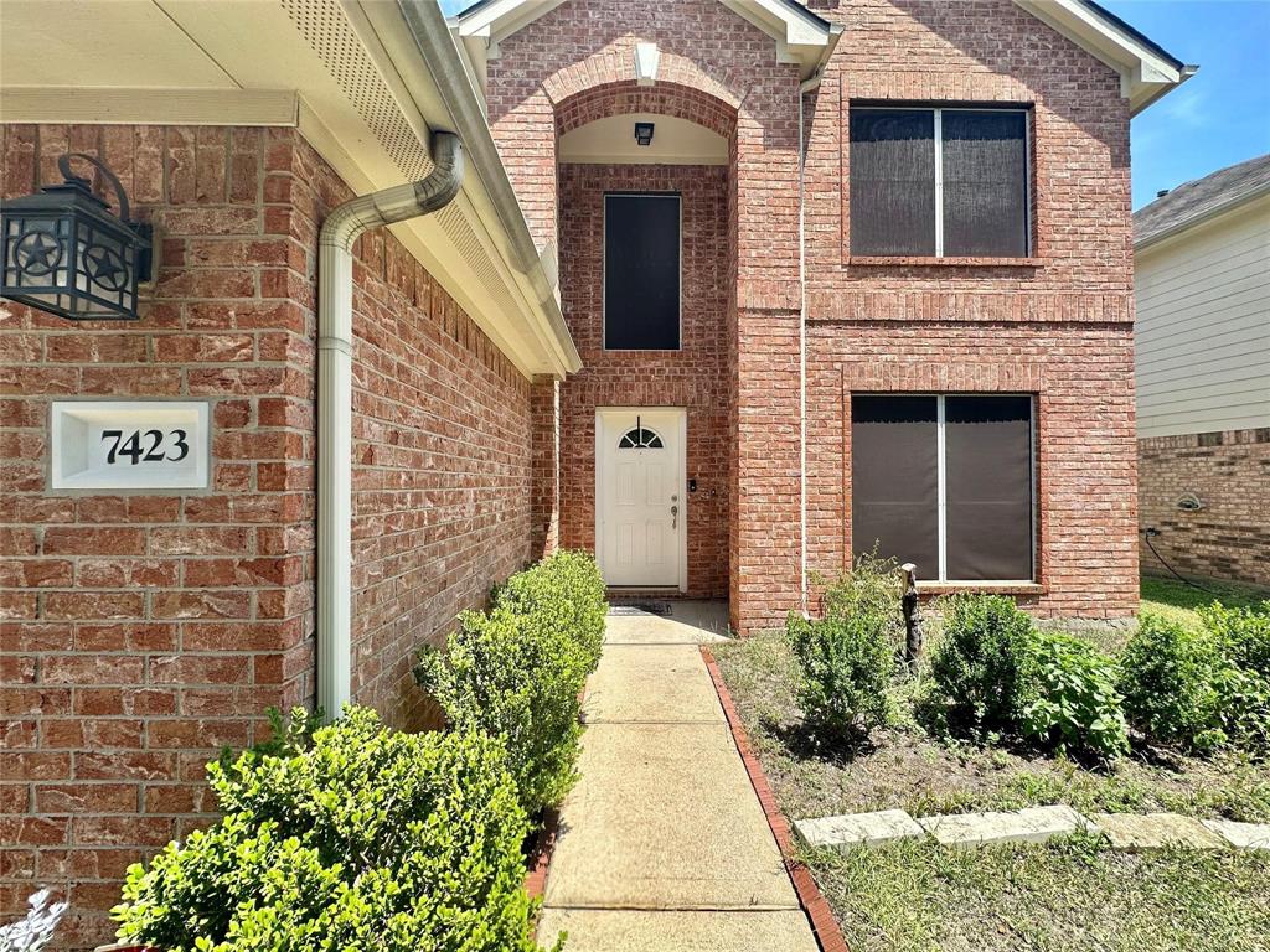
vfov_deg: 85.7
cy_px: 476
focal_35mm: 14
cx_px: 635
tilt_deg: +1.0
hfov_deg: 102.1
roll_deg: -0.7
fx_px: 514
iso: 40
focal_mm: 2.22
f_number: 2.2
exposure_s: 1/686
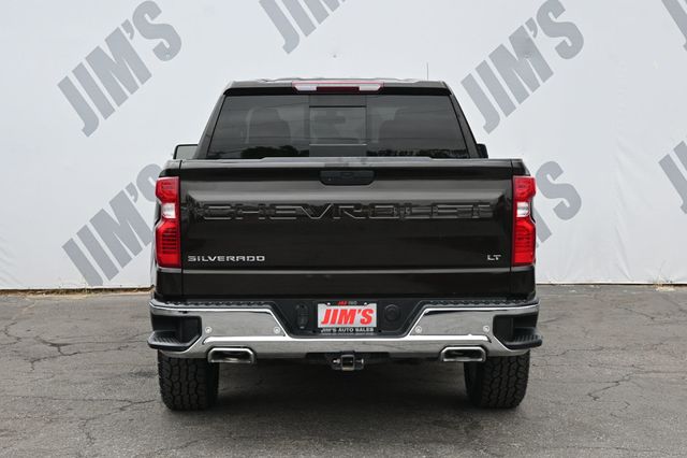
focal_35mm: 64
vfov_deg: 21.1
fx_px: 1230
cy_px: 229
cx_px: 344
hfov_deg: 31.2
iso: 220
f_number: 6
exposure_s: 1/250
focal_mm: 43
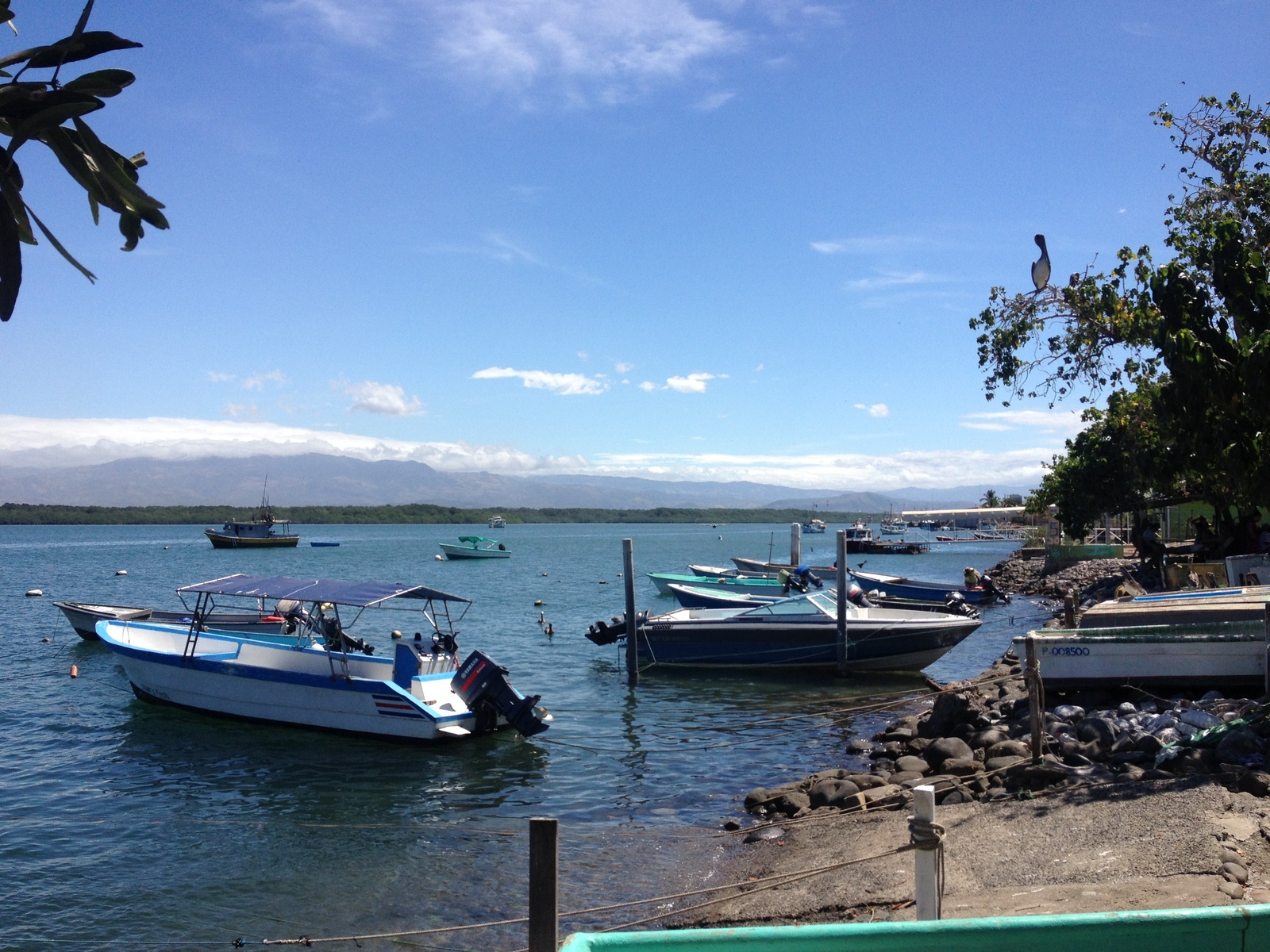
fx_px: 1284
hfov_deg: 52.6
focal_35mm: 35
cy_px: 476
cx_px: 635
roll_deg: +0.3
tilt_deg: -1.4
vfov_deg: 40.7
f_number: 2.4
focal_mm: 4.28
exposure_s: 1/2304
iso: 50
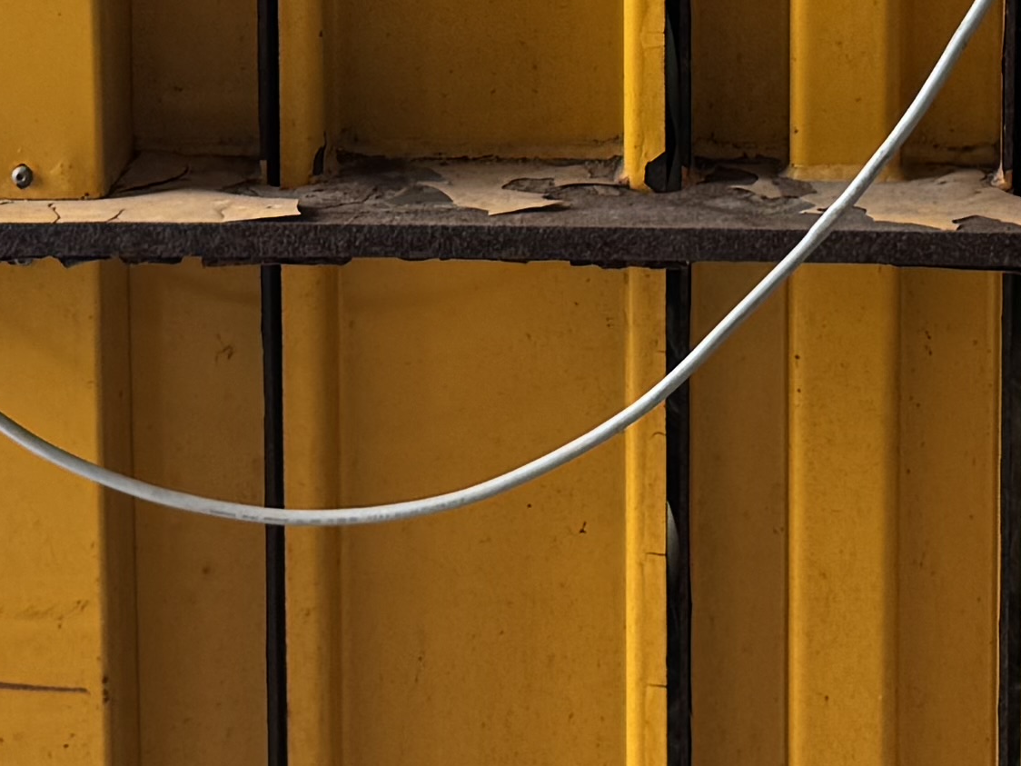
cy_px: -278
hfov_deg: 16.1
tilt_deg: -8.4
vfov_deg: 11.8
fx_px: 3598
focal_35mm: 122
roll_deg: +0.3
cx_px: 606
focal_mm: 6.76
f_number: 1.78
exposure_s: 1/567
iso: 80
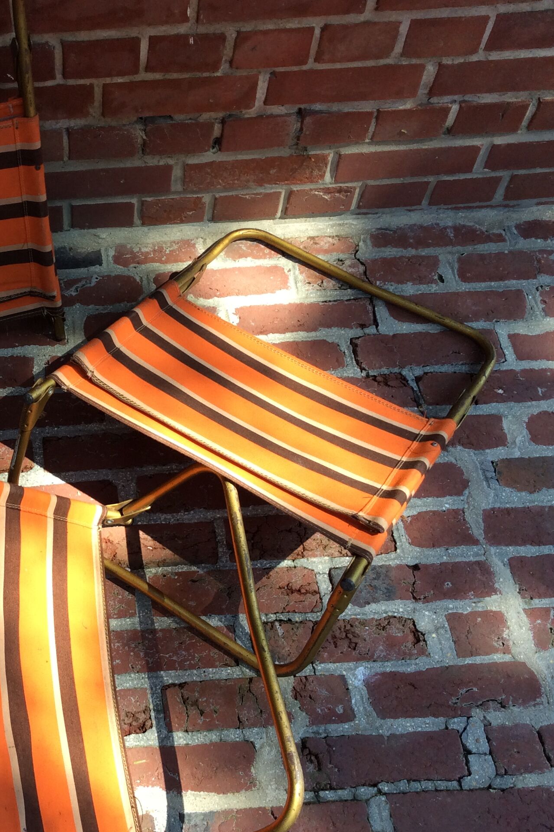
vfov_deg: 43.6
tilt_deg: -59.3
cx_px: 48
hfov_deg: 28.6
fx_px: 1039
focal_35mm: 45
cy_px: 420
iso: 32
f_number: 2.4
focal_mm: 3.3
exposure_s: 1/156
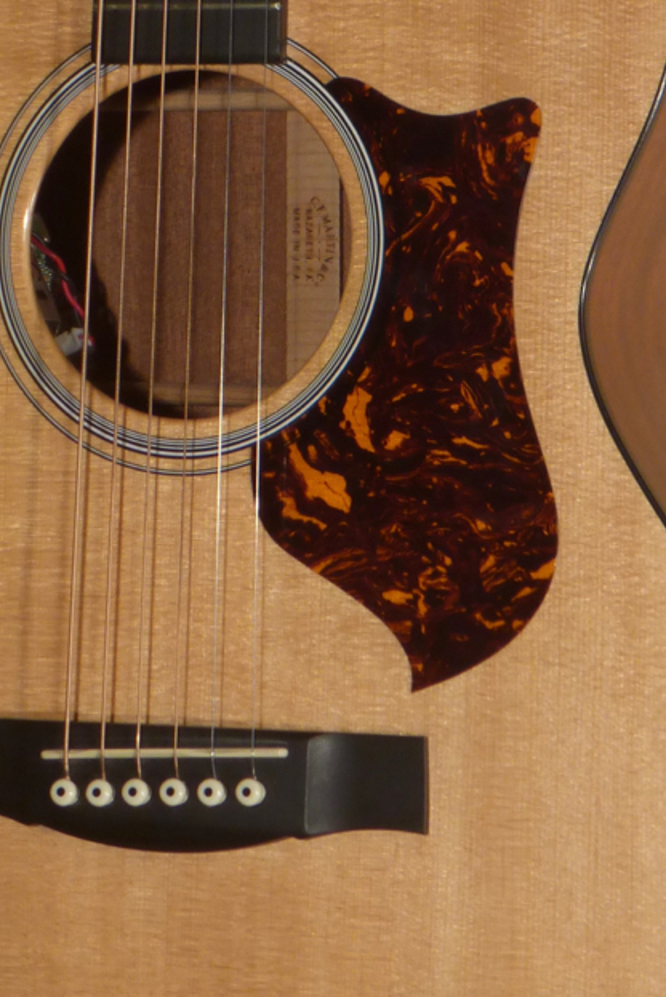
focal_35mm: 140
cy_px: 575
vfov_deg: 14.6
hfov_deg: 9.8
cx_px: 252
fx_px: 3880
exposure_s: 1/80
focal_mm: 12.5
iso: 100
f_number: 5
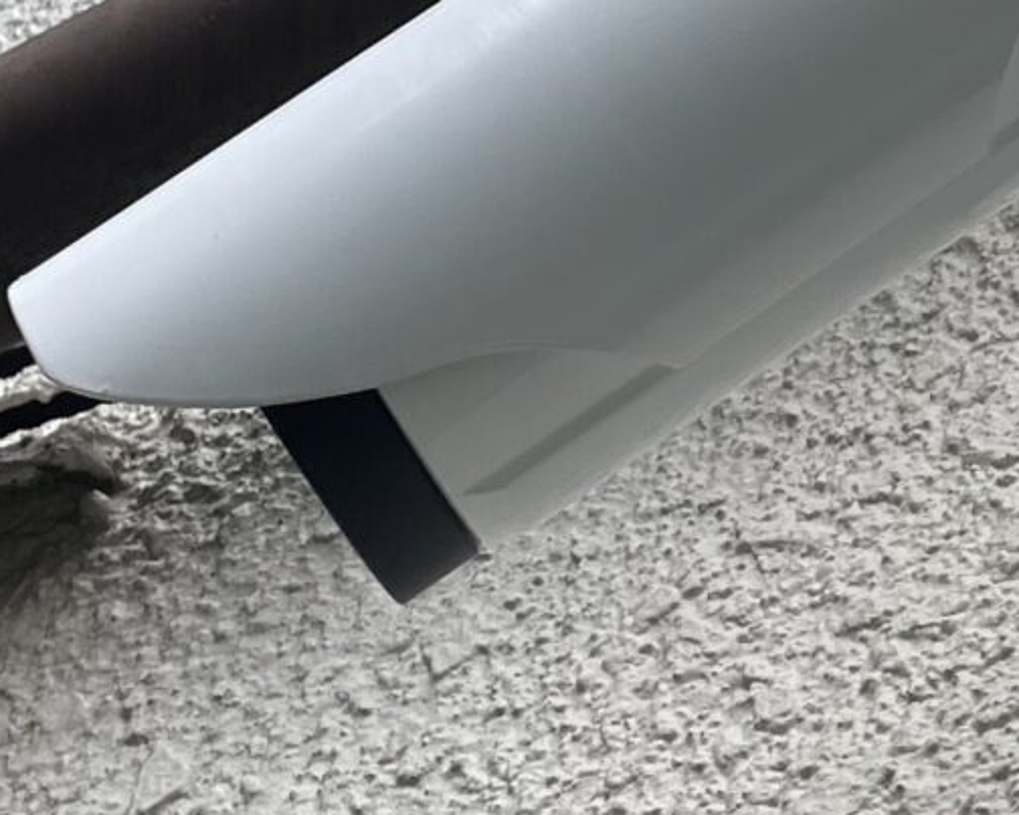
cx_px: 865
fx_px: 3890
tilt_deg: +52.5
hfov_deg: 14.8
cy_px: -227
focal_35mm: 129
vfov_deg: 11.7
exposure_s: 1/1949
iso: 32
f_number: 1.6
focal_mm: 4.2
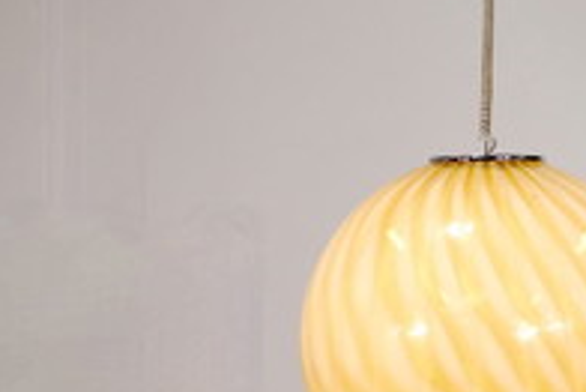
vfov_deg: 9.9
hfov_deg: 14.7
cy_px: 343
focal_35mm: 138
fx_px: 2248
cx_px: 492
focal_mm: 35
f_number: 2
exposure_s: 1/900
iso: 800
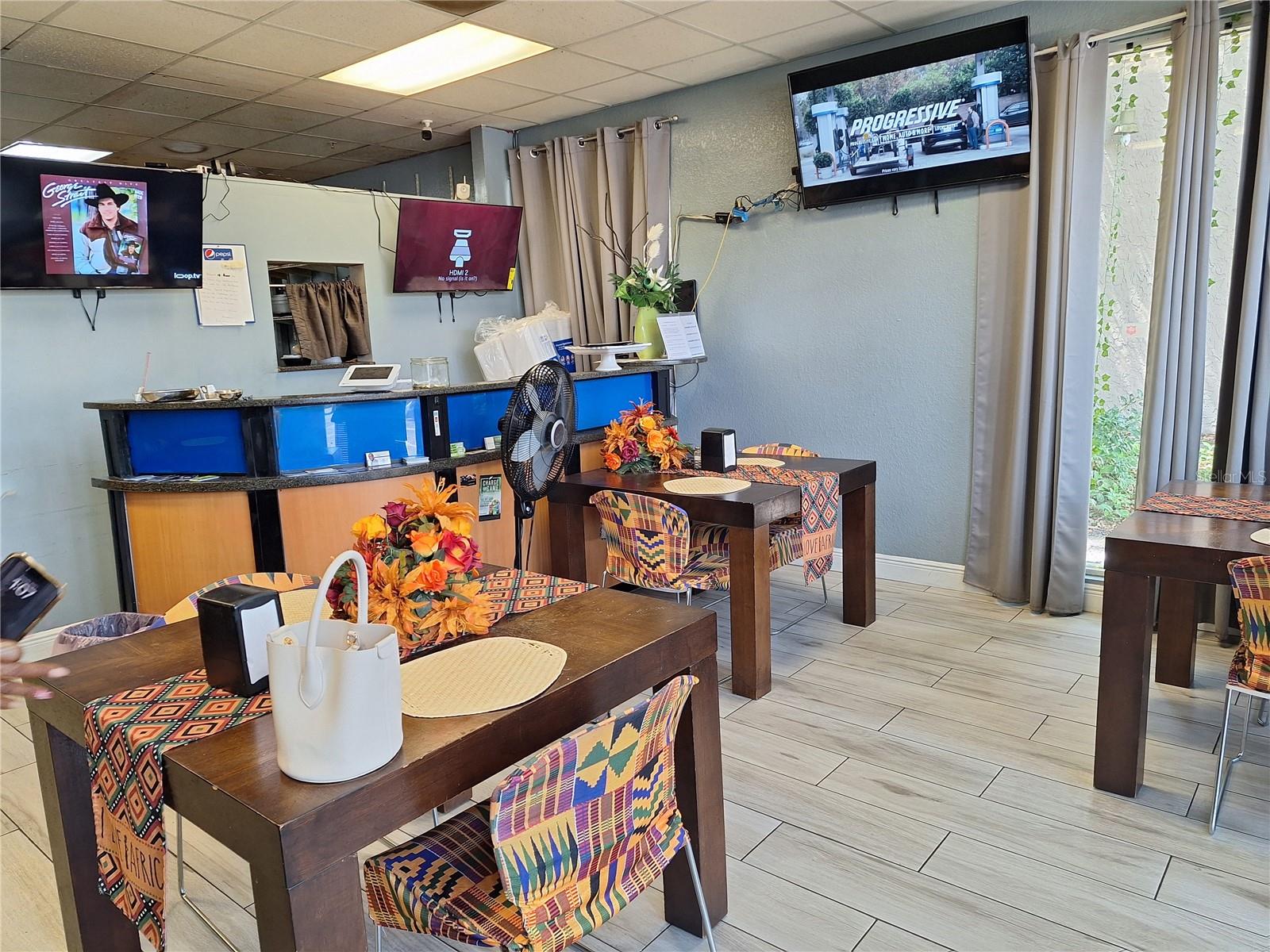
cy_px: 476
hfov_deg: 73.9
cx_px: 635
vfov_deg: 58.9
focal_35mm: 23
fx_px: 844
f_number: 1.8
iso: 64
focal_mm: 5.54
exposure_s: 1/40
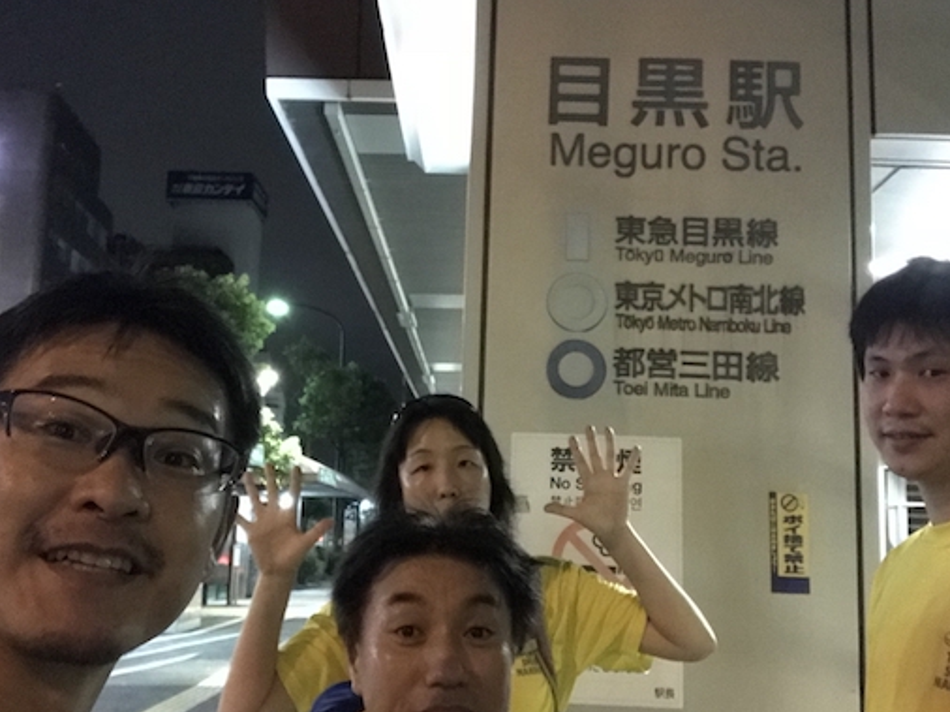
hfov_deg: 49.0
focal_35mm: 38
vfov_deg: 37.7
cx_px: 458
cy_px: 379
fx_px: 1042
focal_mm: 2.87
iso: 1600
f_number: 2.2
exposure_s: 1/17
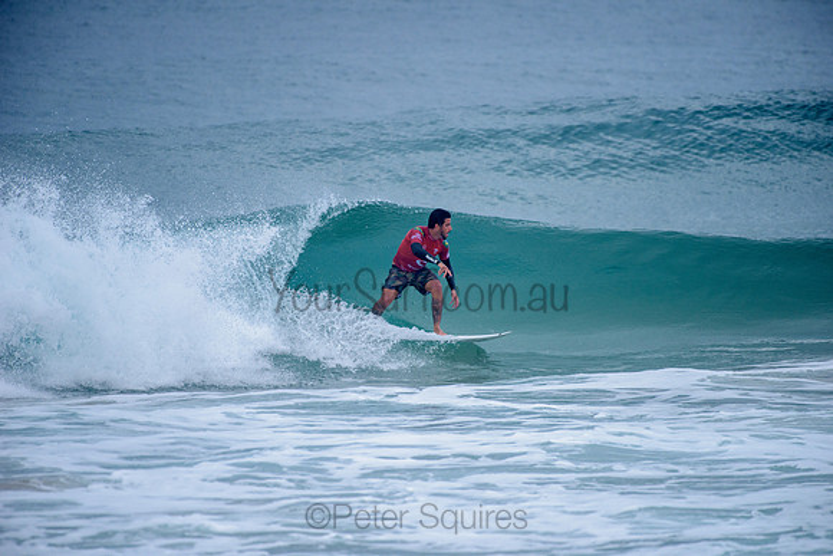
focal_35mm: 500
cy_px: 278
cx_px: 416
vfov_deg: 2.8
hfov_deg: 4.1
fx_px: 11572
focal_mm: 500
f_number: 5.6
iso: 320
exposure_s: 1/2000
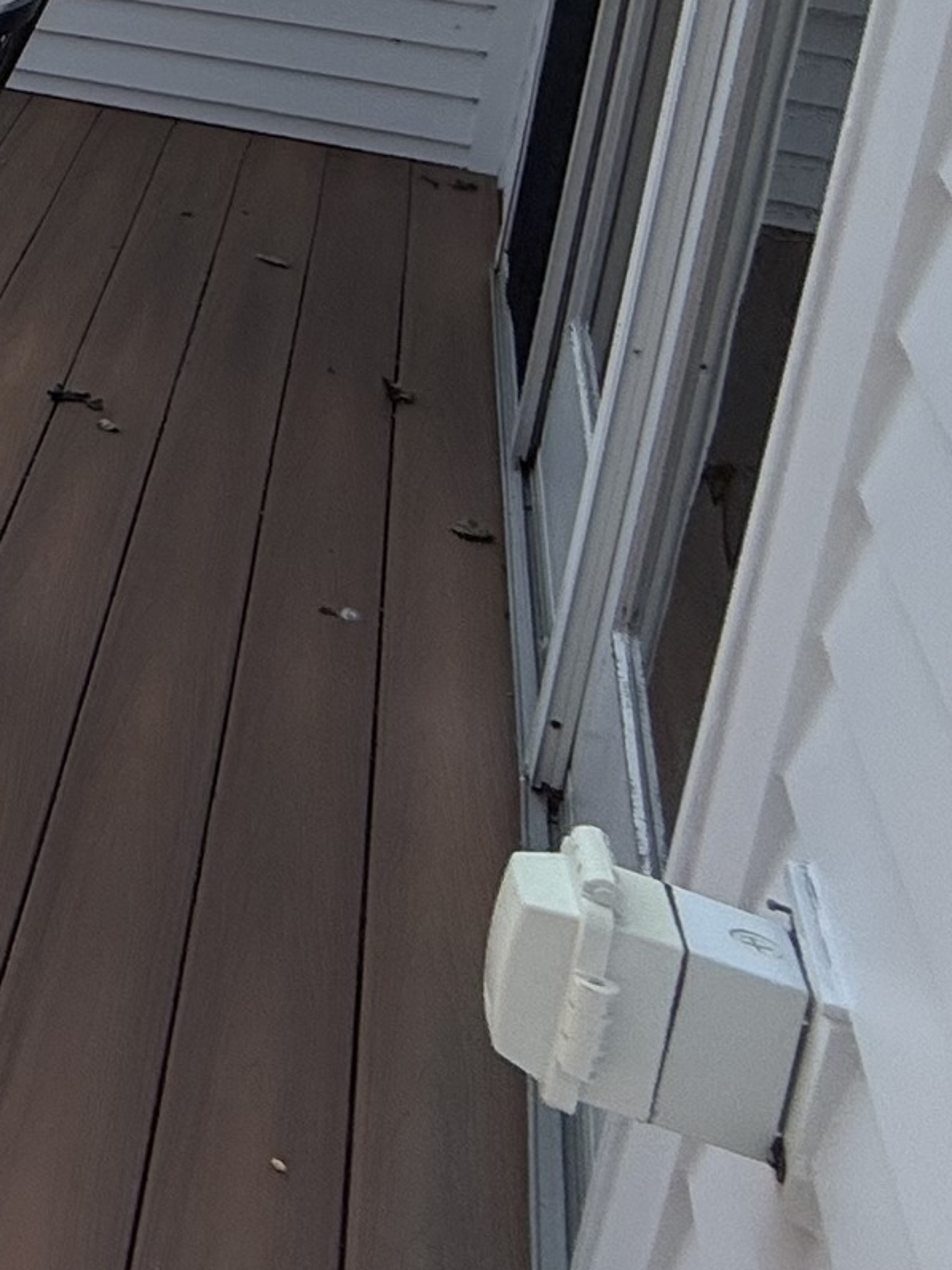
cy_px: -161
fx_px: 1980
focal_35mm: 54
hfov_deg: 16.2
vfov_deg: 31.2
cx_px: -1199
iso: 50
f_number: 2.2
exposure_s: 1/2410
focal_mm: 2.22
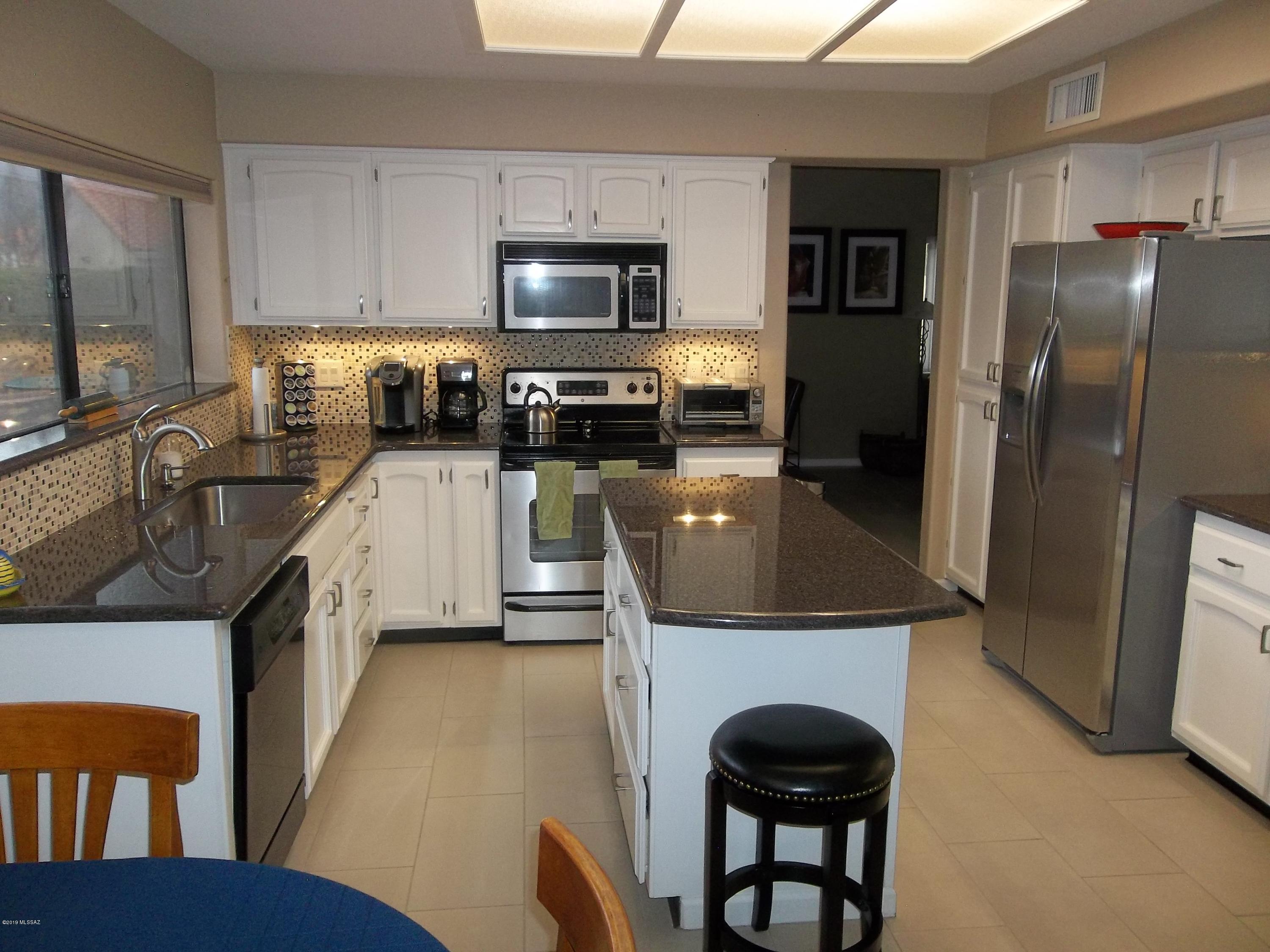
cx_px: 635
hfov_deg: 65.3
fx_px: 991
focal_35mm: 27
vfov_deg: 51.4
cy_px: 476
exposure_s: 1/30
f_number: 3.5
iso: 160
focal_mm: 4.9
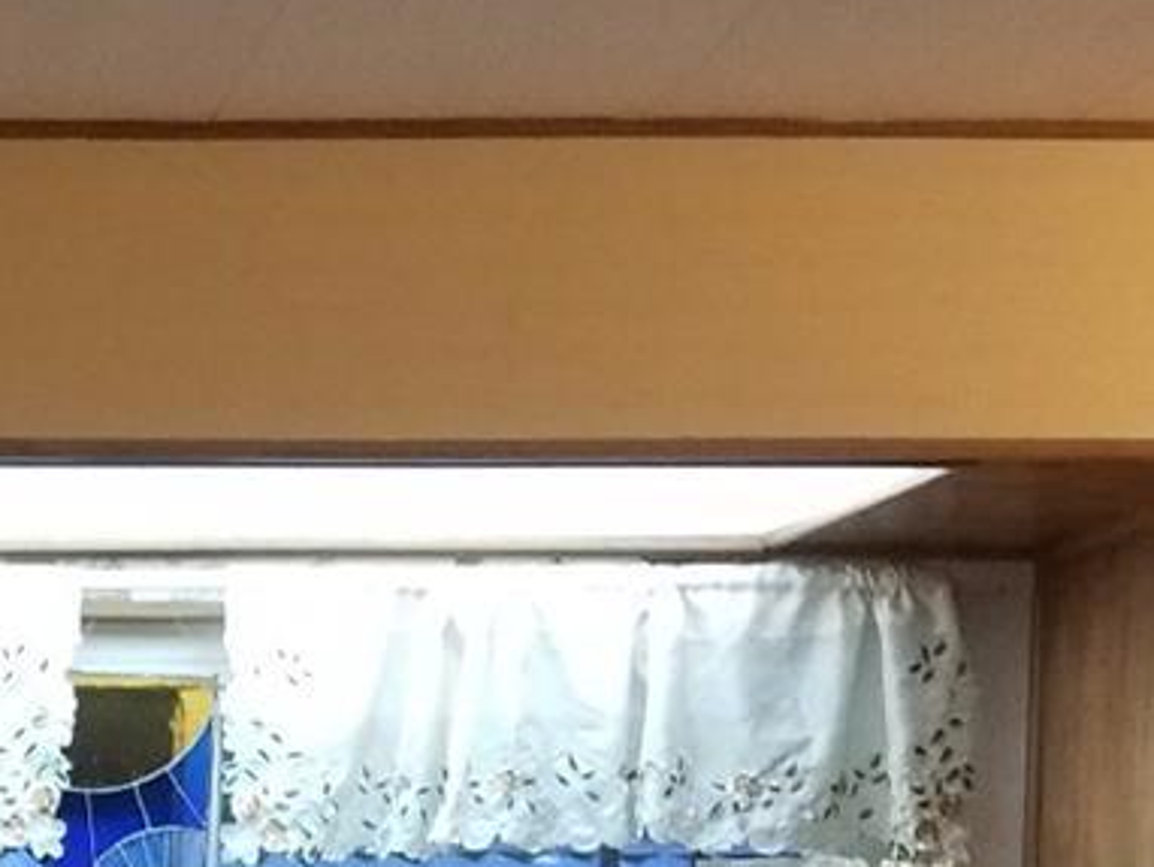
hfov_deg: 17.8
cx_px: -417
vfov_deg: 13.9
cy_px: 1139
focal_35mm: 102
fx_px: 3403
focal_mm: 4.2
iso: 200
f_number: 1.7
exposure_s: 1/20
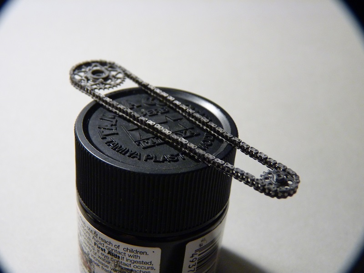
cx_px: 182
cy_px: 136
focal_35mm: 38
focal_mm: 6.8
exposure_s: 1/10
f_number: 3
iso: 400
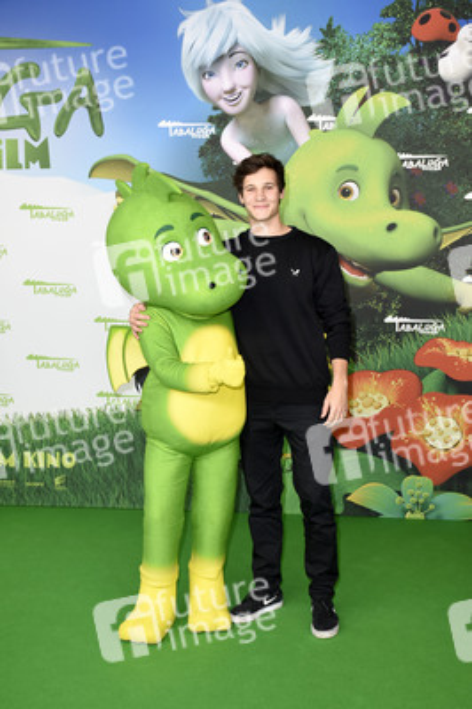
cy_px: 354
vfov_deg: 41.1
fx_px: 946
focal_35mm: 48
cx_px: 236
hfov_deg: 28.0
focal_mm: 32
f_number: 5.6
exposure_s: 1/125
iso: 500
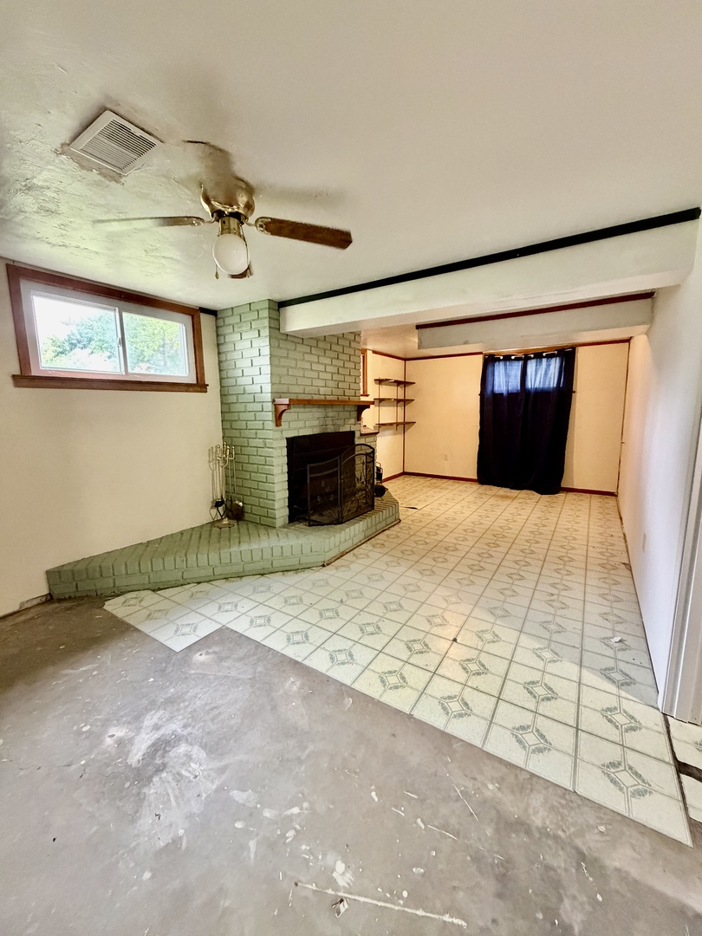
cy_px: 468
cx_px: 351
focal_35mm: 14
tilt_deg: -8.5
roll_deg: +0.4
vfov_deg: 102.1
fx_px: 379
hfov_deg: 85.7
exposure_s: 1/60
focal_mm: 2.22
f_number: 2.2
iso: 640
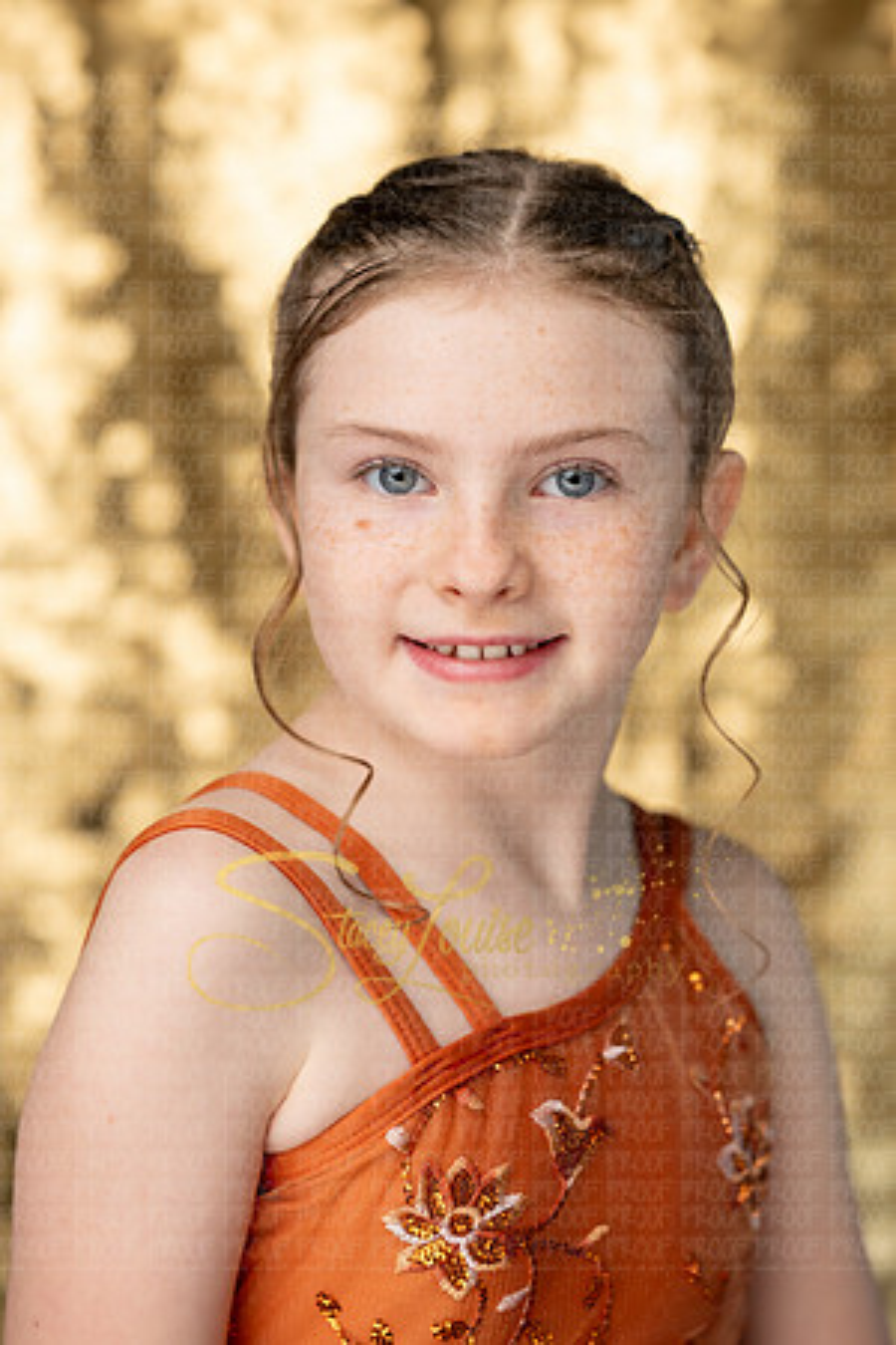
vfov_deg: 23.9
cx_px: 448
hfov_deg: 16.1
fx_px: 3173
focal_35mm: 85
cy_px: 672
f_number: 2.8
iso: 1250
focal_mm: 85
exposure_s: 1/1000
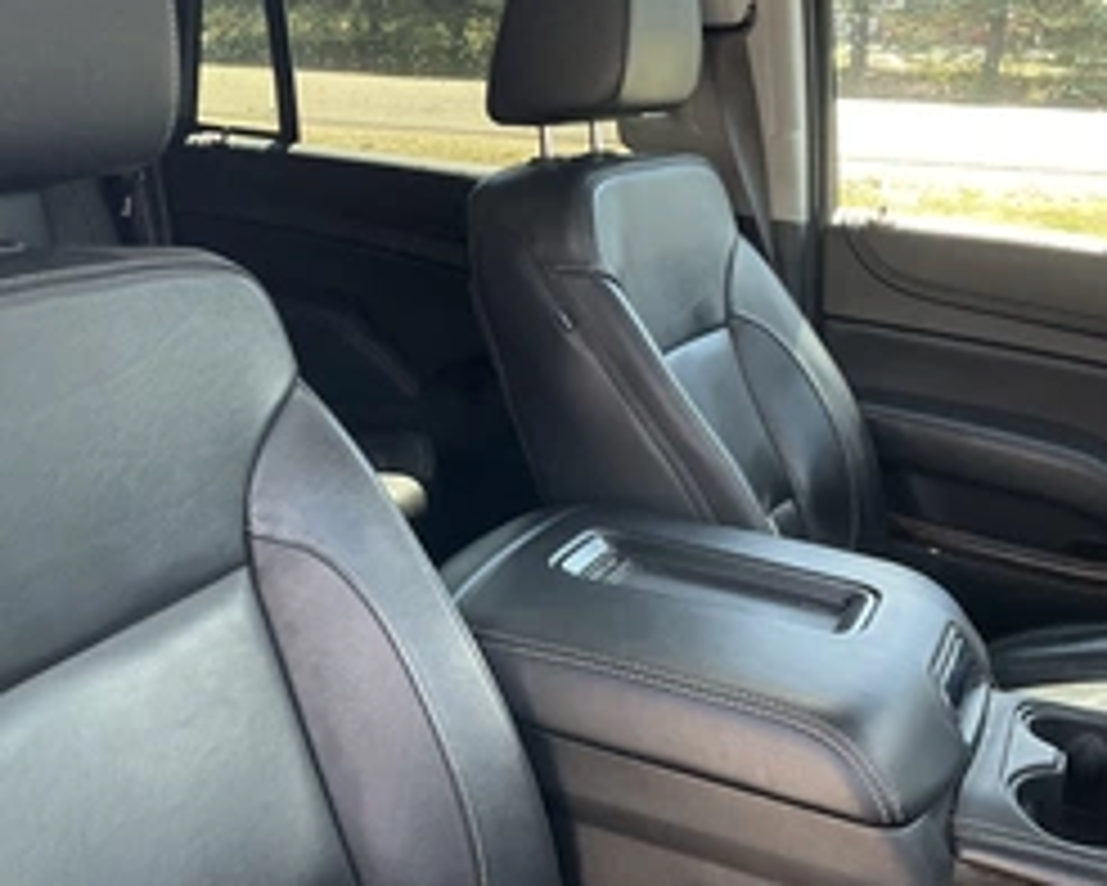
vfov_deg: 32.6
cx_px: 504
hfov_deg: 40.3
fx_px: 1508
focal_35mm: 46
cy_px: 324
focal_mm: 3
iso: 40
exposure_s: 1/122
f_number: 1.8
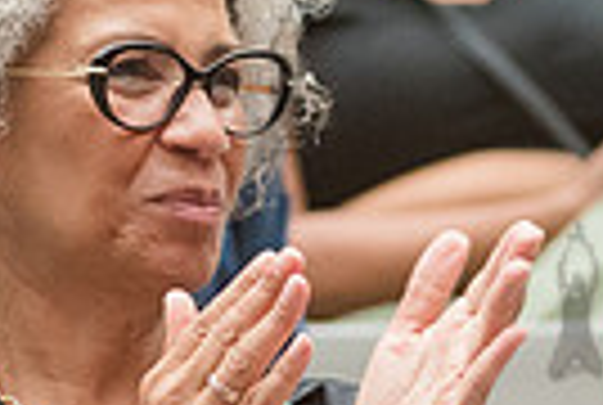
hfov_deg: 2.3
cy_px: 370
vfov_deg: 1.5
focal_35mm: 900
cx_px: 3
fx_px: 15109
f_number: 4
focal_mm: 155
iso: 3200
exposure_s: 1/500
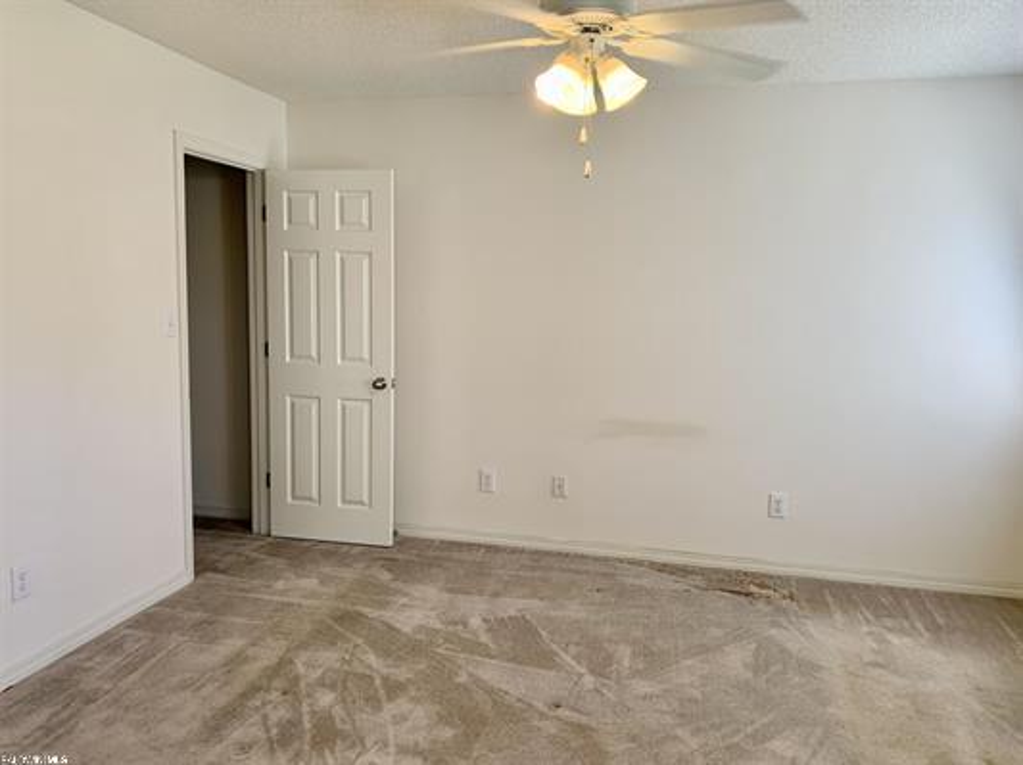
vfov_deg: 53.0
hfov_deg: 67.3
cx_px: 512
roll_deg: -1.6
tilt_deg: -6.9
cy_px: 382
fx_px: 768
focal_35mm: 26
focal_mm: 4.25
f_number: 1.8
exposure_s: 1/120
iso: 80
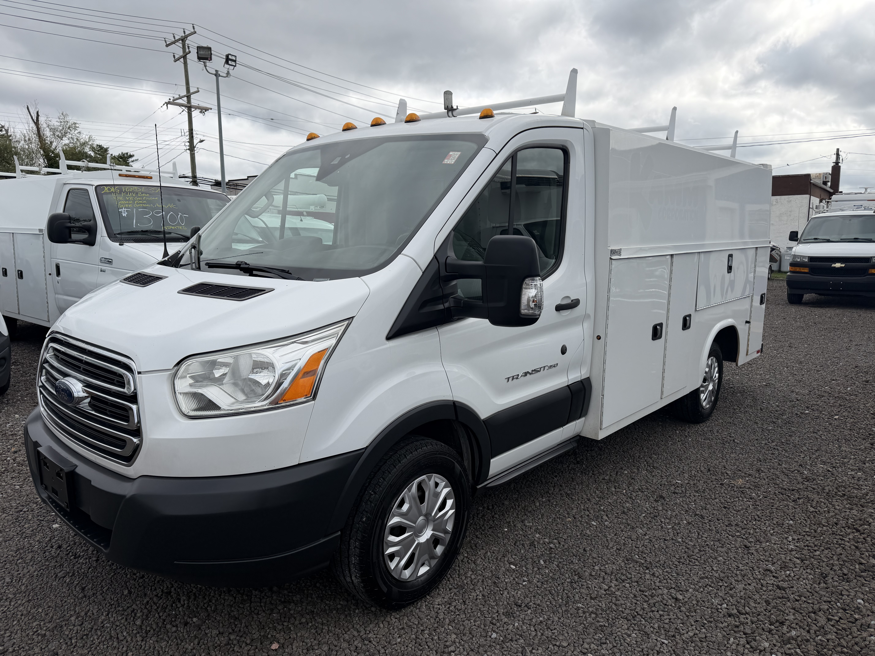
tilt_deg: -6.6
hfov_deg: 71.6
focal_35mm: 24
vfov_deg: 56.8
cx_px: 438
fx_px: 607
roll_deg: +0.8
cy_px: 328
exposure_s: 1/4975
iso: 80
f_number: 1.78
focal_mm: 6.76
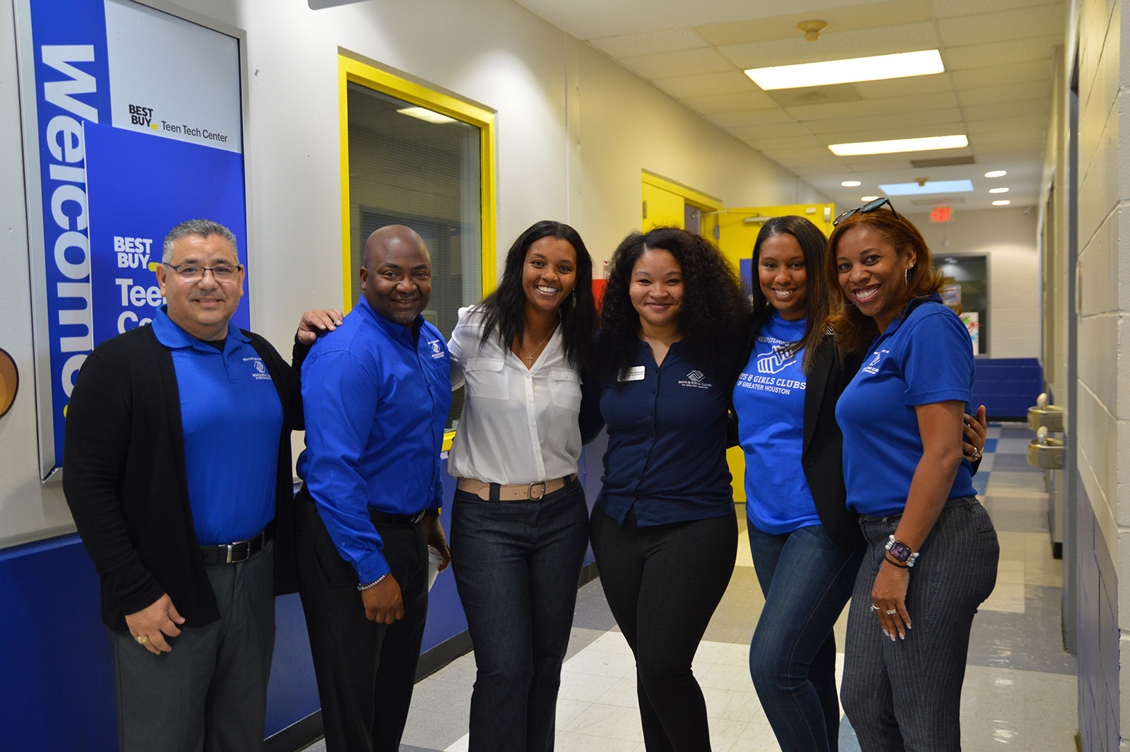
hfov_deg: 57.3
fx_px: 1035
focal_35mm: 33
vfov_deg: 39.9
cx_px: 565
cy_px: 376
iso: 400
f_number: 3.5
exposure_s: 1/60
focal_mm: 22
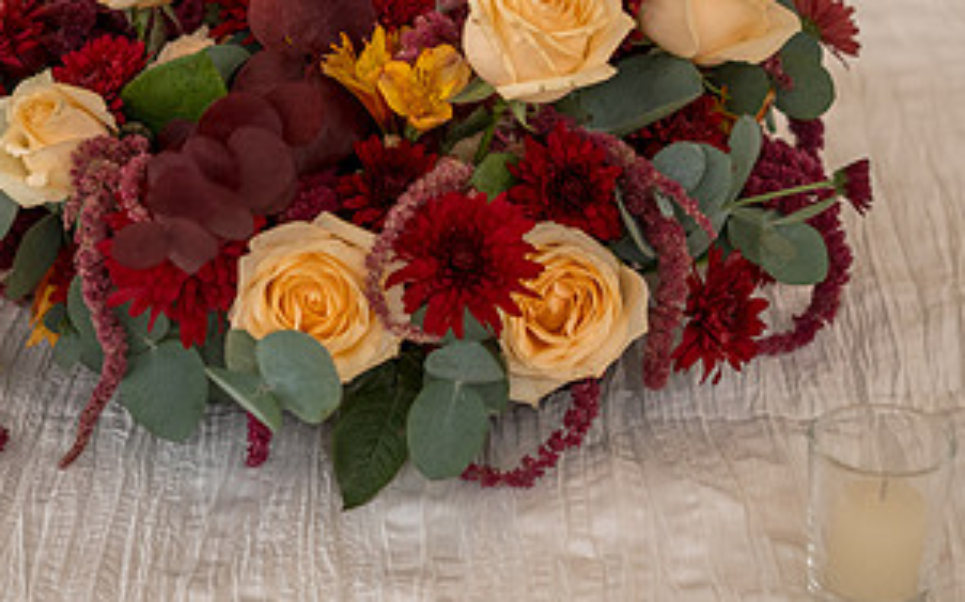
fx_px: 3103
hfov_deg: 17.7
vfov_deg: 11.1
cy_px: 133
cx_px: 410
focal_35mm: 118
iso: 100
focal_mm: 60
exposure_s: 1/200
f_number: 3.2
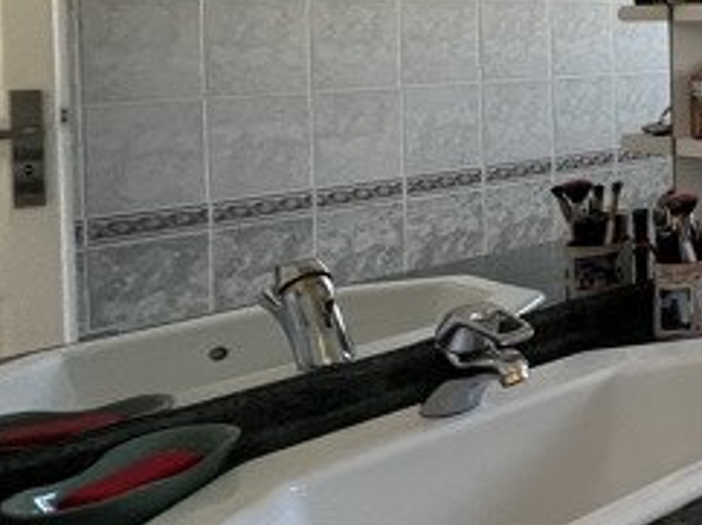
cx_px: 1149
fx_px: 871
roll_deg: +0.5
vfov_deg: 31.9
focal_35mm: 43
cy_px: 49
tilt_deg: -1.7
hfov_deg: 25.7
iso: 200
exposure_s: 1/99
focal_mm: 1.57
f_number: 1.8
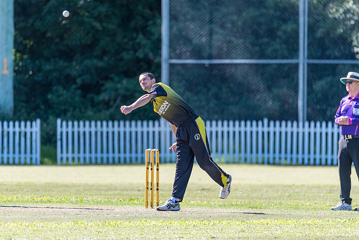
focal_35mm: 643
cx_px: 167
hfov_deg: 3.2
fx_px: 6416
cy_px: 120
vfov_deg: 2.1
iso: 1400
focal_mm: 600
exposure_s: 1/2000
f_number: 6.3
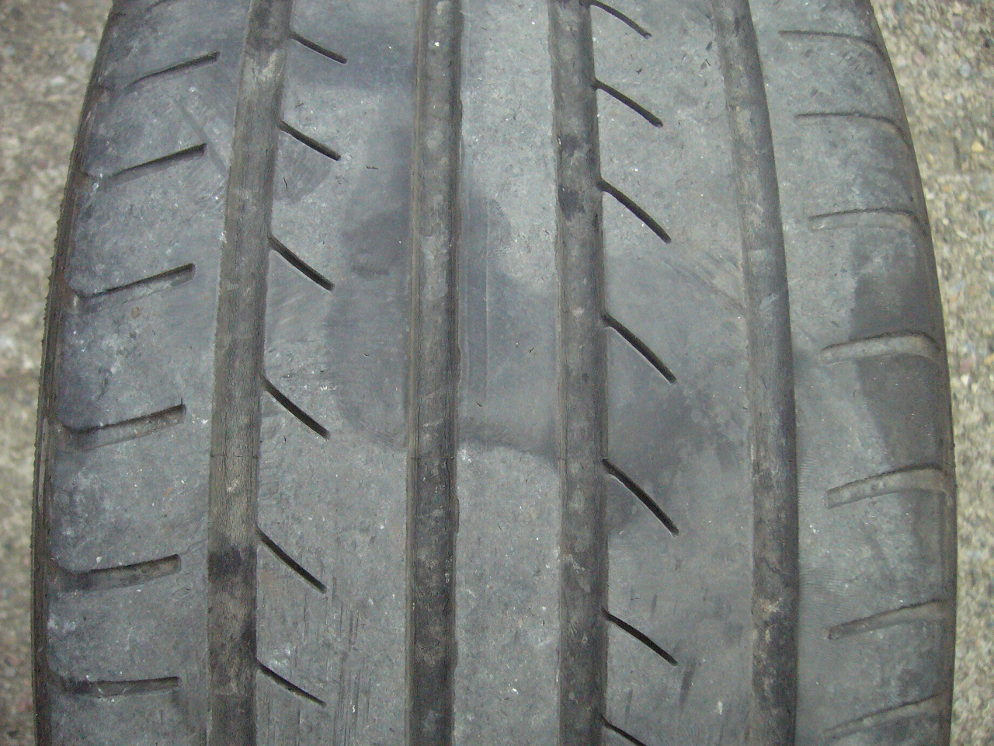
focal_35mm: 35
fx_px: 1005
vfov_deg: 40.7
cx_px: 497
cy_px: 373
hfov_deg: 52.6
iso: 400
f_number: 2.8
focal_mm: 5.8
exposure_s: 1/320
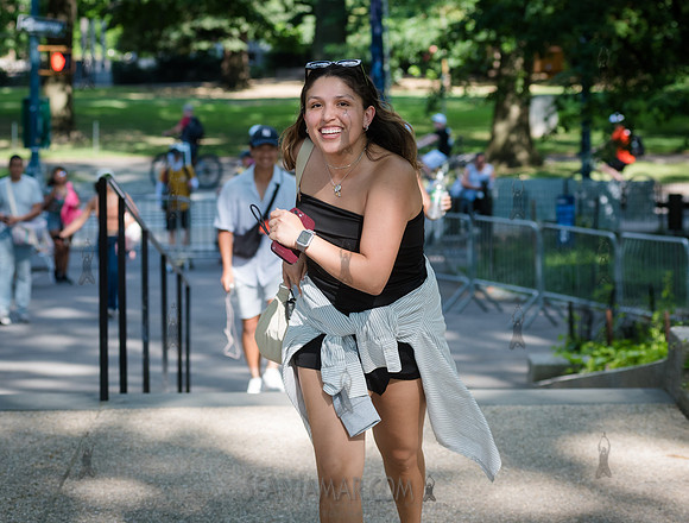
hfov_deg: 15.6
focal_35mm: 126
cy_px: 231
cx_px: 372
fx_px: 2515
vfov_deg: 11.9
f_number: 4.5
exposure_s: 1/500
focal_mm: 92
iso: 500
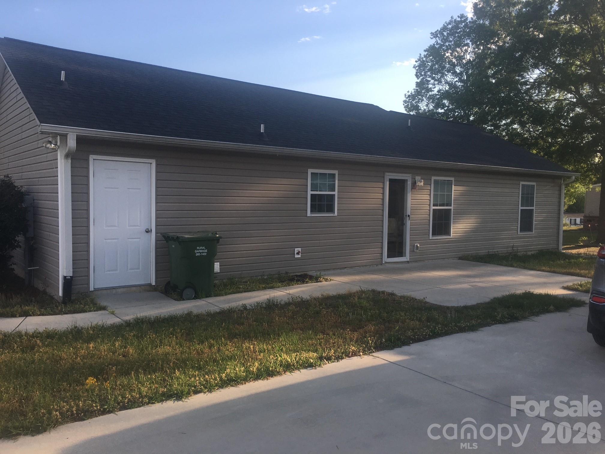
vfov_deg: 48.2
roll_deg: -0.7
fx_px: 507
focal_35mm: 29
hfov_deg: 61.7
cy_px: 227
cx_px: 302
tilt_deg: -2.1
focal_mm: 4.15
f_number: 2.2
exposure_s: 1/463
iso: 25
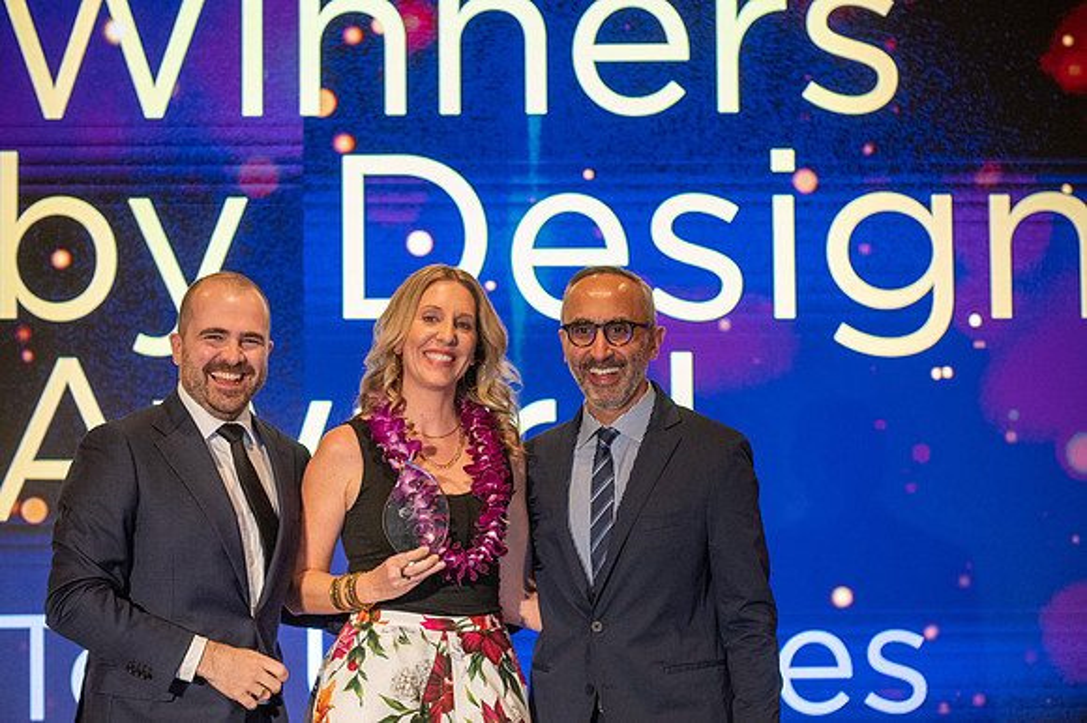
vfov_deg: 10.1
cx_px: 544
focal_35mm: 135
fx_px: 4074
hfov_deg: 15.2
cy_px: 362
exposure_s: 1/400
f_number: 2.8
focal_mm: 135
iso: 3200
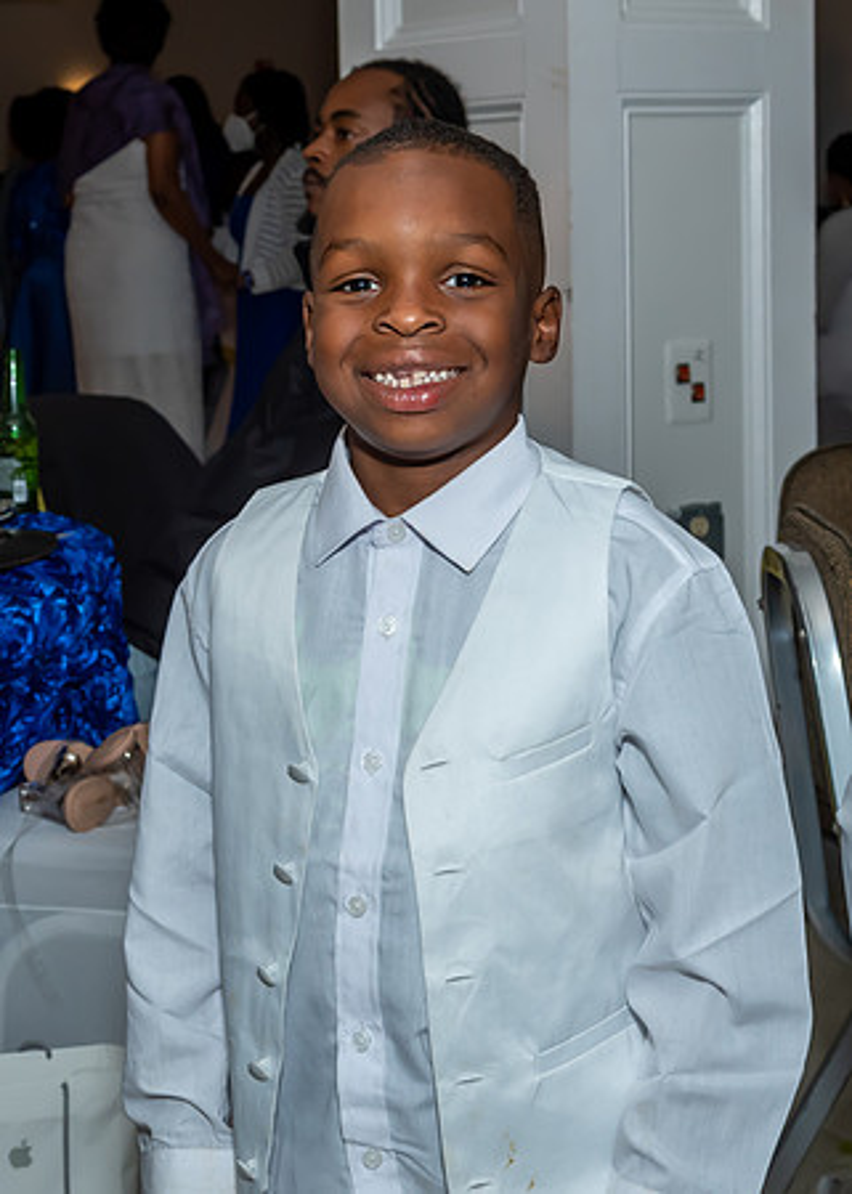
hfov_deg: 17.9
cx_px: 284
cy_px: 507
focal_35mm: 80
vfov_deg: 24.9
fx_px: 2702
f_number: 6.3
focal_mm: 31
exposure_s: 1/250
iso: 500
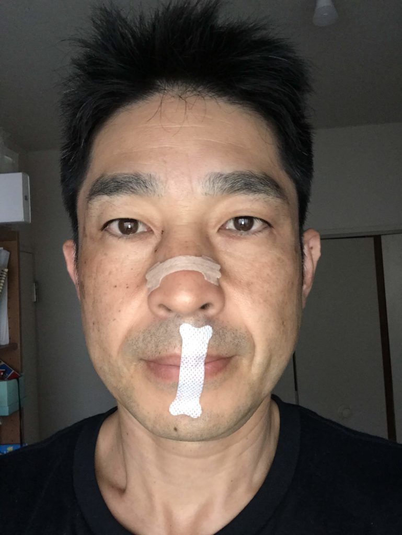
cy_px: 268
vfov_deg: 56.8
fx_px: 495
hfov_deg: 44.2
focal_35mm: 32
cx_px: 201
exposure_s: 1/20
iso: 125
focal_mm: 2.87
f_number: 2.2
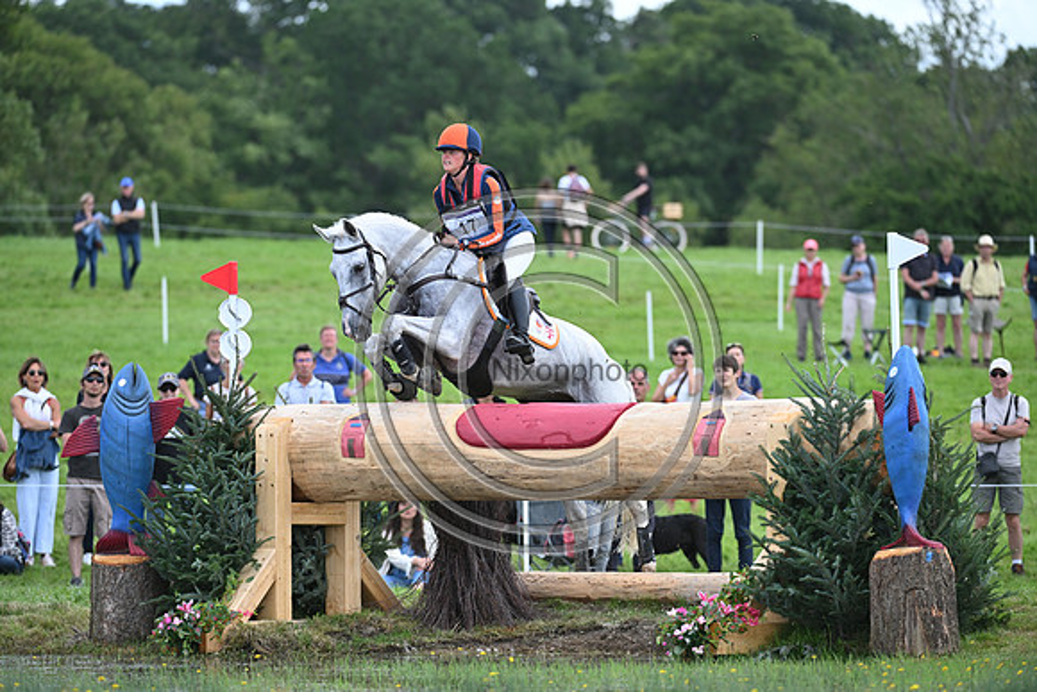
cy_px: 346
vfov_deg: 4.9
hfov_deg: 7.4
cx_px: 518
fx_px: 8067
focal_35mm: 280
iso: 800
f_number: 5
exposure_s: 1/1600
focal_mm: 280
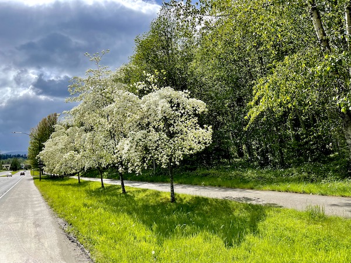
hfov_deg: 67.3
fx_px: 264
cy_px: 132
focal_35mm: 26
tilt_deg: +6.3
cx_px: 176
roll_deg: +3.7
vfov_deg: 53.1
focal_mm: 5.1
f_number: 1.6
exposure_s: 1/3663
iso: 32
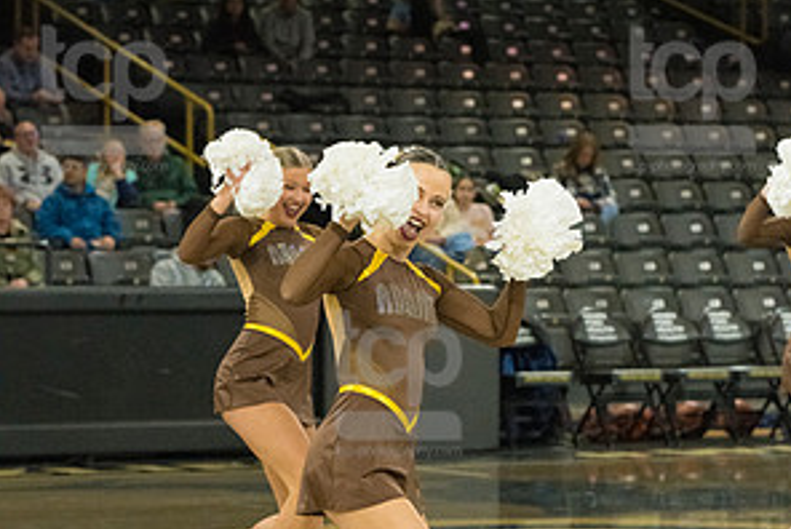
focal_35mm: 167
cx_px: 398
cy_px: 385
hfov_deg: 12.3
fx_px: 3673
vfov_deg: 8.2
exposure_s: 1/1600
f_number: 5
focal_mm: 110
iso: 6400
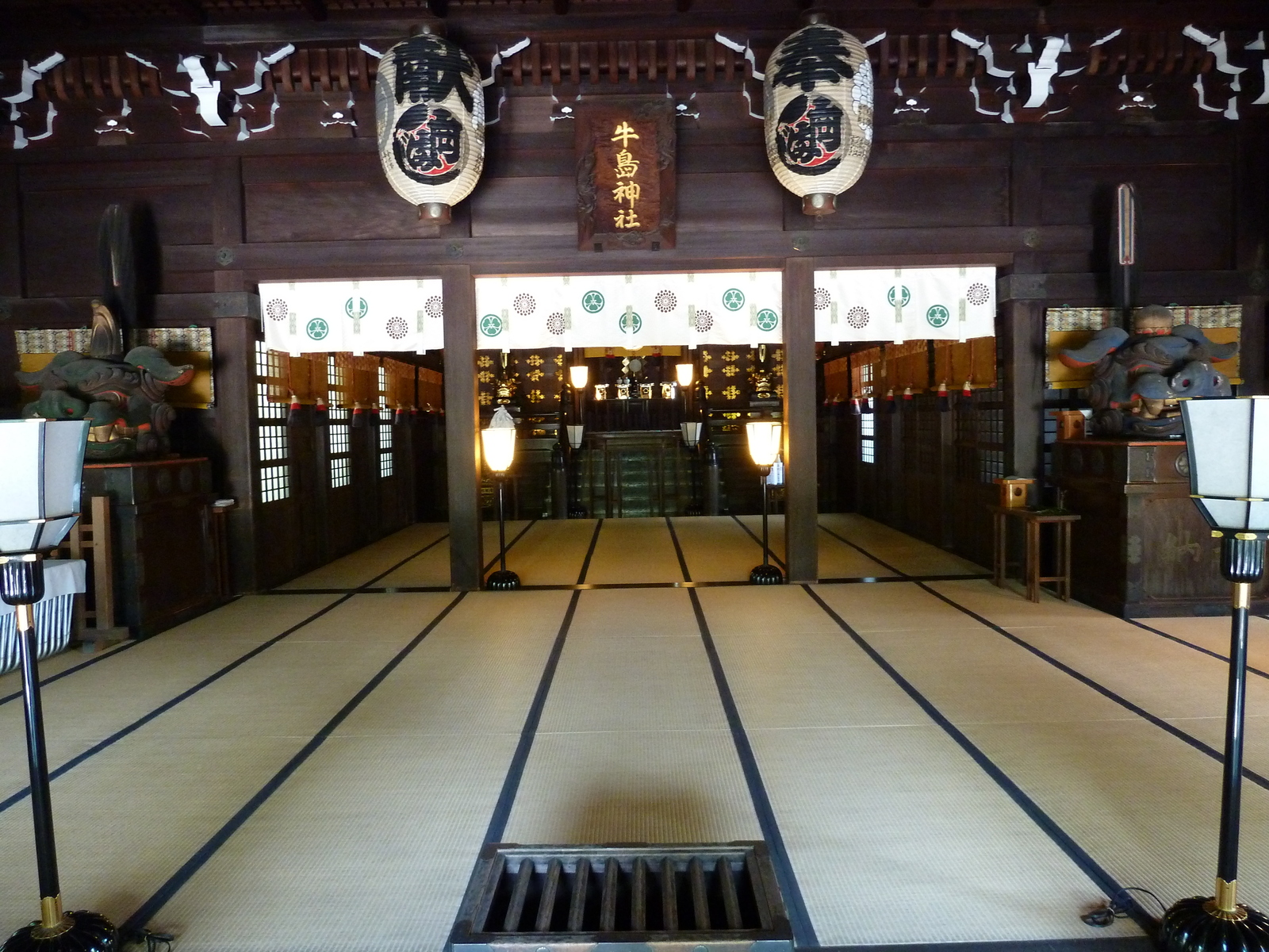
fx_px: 916
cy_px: 476
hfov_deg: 69.4
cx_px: 634
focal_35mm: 25
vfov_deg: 54.9
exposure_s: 1/8
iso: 400
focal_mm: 4.1
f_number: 3.3
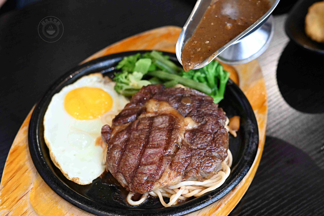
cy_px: 108
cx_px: 162
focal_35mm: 75
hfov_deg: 27.0
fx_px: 675
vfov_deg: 18.2
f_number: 3.2
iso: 3200
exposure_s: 1/200
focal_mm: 50
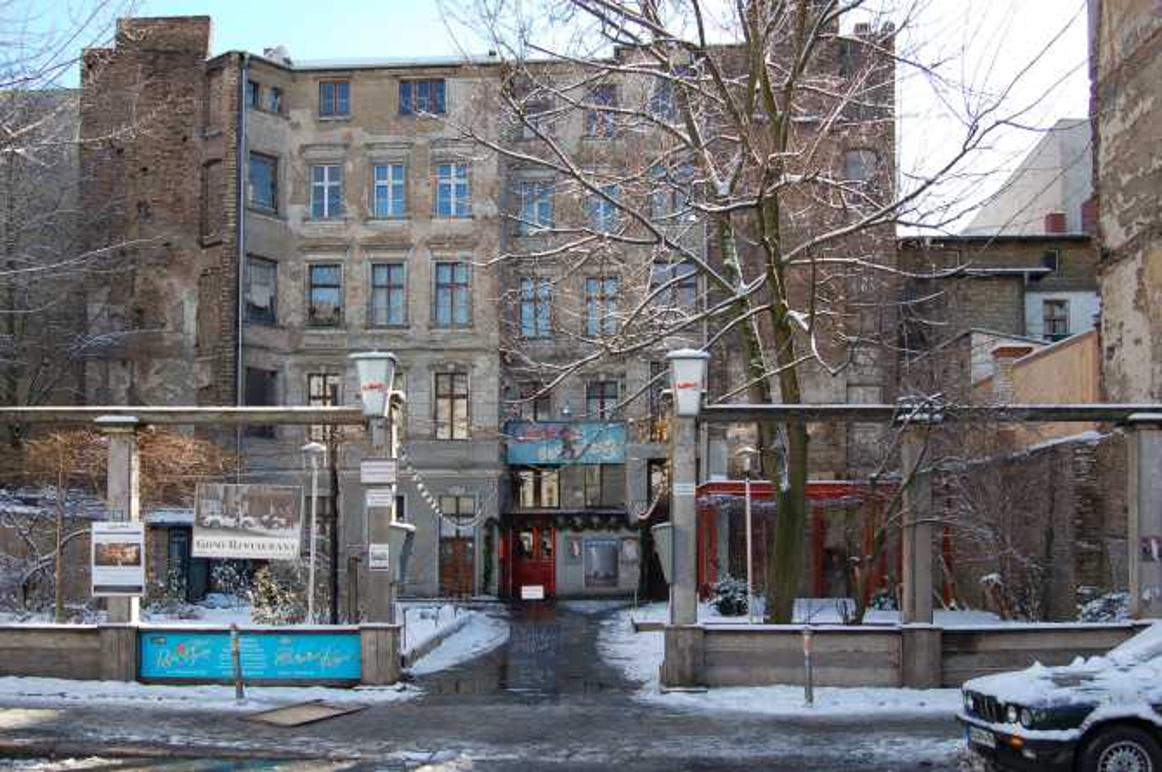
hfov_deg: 55.2
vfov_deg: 38.3
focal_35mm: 34
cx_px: 581
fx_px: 1112
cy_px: 386
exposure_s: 1/200
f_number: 7.1
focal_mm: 23
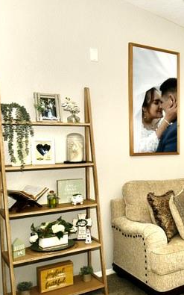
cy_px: 162
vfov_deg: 47.1
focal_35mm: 42
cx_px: 275
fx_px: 337
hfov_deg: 24.1
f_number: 3.5
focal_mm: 10
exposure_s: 1/200
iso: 100
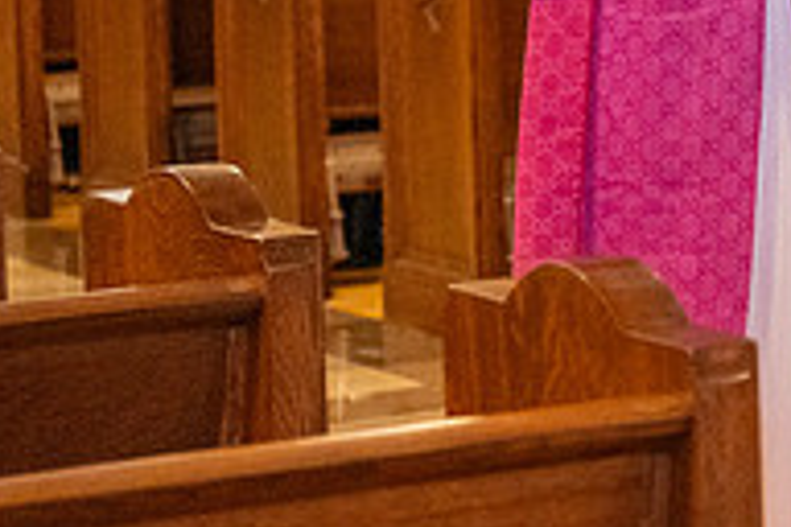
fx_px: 4658
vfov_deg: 6.4
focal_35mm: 212
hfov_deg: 9.5
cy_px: -171
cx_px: 1121
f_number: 3.5
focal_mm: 70
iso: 2000
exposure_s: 1/200
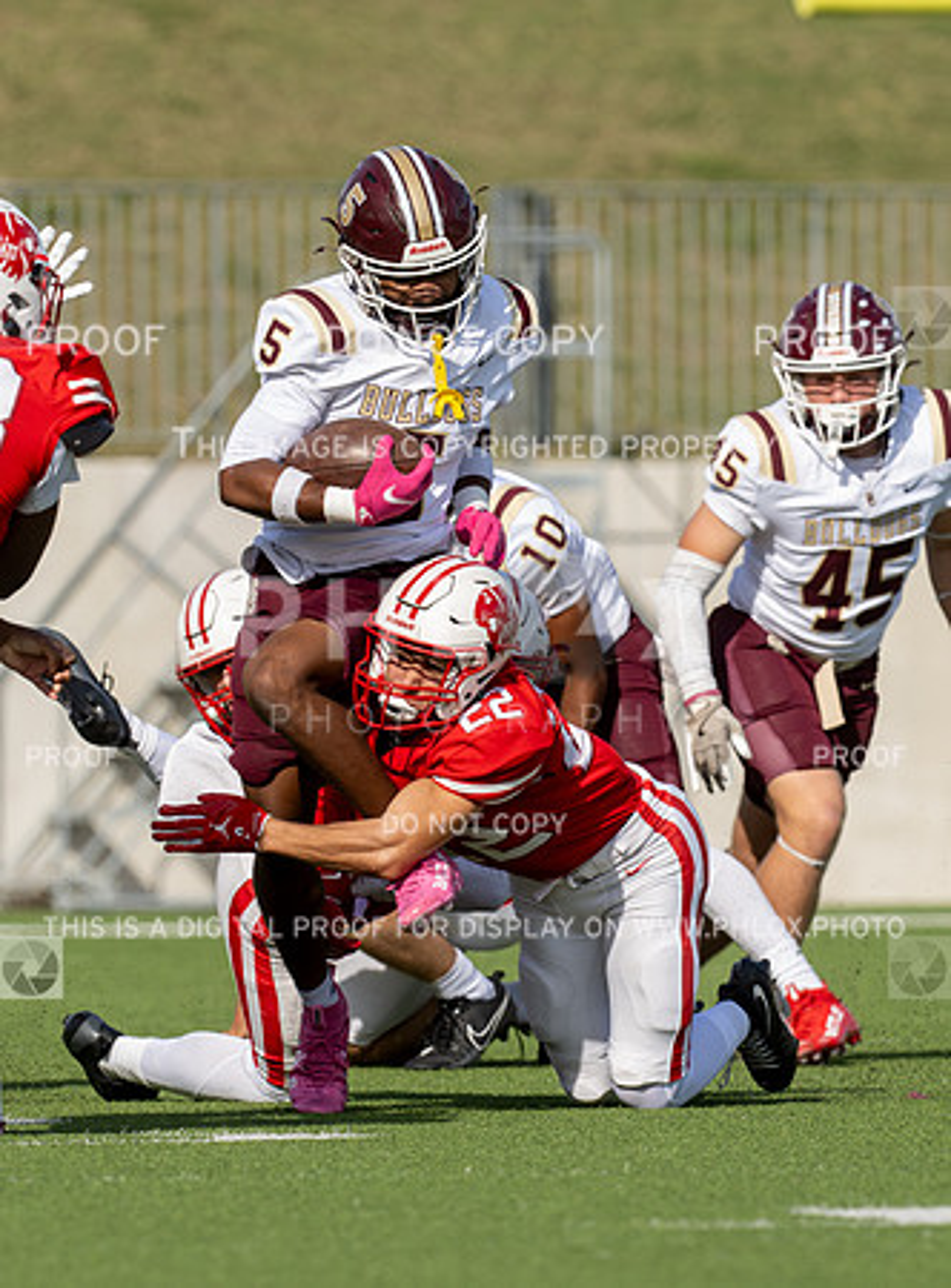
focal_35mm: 684
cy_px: 754
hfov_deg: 2.2
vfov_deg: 2.9
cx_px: 469
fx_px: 25309
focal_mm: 400
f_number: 6.3
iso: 500
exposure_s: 1/2000
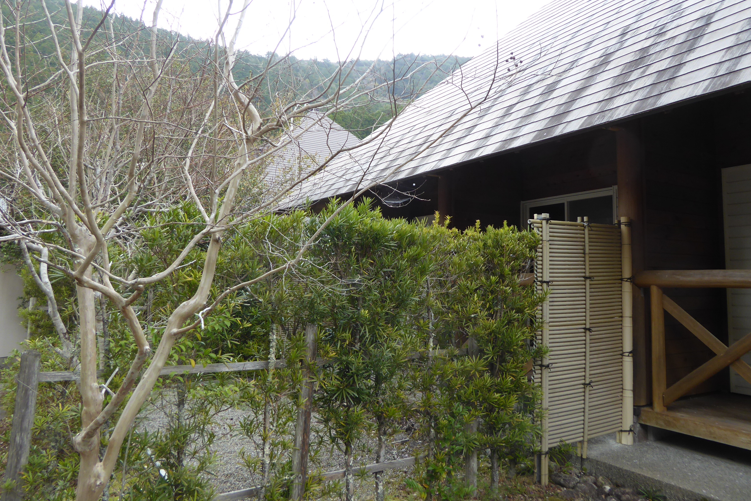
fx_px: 563
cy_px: 229
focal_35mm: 27
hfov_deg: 67.4
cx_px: 385
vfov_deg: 47.9
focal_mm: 4.3
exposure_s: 1/60
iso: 100
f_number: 3.3
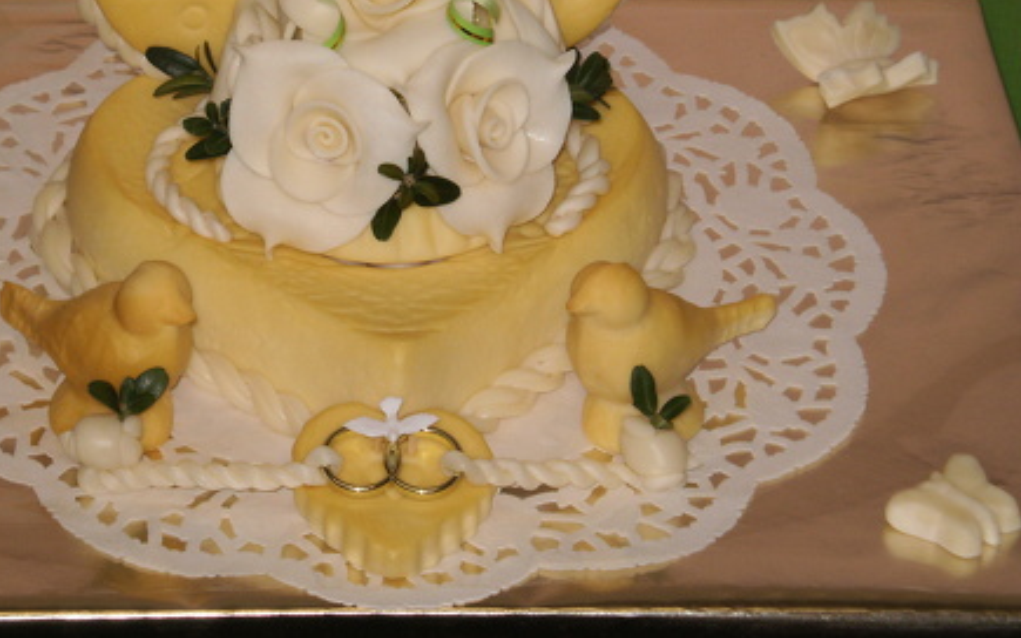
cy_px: 84
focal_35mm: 134
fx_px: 3729
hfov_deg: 15.6
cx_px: 385
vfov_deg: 9.7
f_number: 5.1
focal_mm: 14.3
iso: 100
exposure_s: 1/50
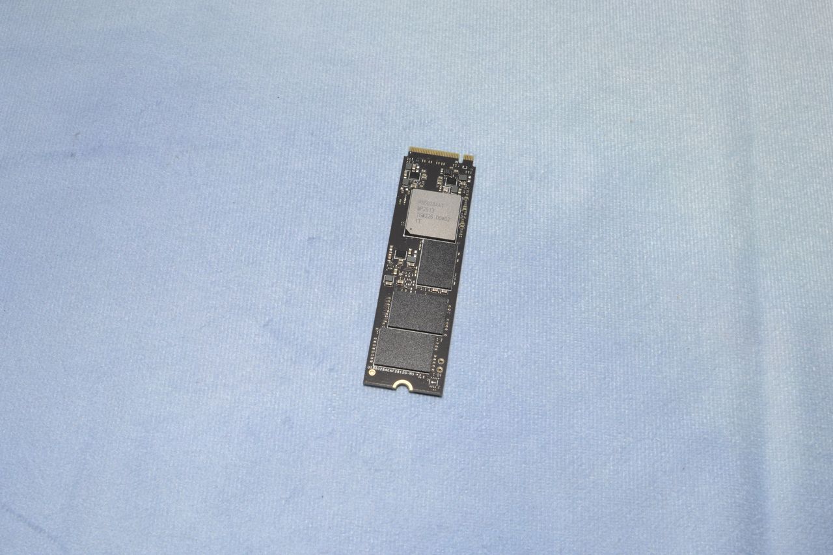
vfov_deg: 25.7
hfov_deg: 37.9
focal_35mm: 52
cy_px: 278
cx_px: 416
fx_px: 1215
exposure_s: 1/80
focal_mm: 35
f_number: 14
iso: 400
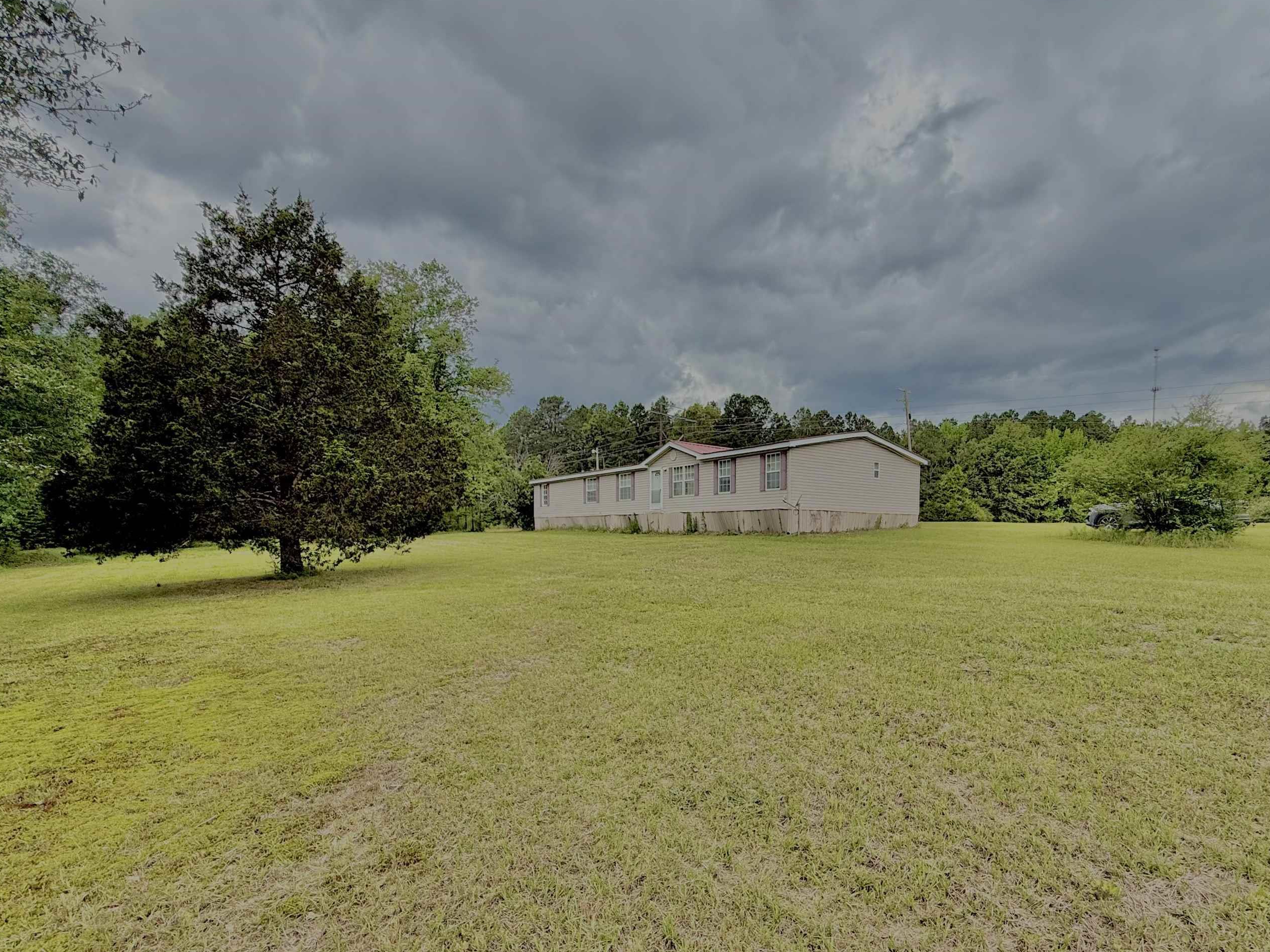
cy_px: 563
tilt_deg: -2.4
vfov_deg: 74.0
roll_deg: -0.1
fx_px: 624
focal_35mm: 17
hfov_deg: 90.7
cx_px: 703
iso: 50
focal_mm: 2.22
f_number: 2.2
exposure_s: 1/390
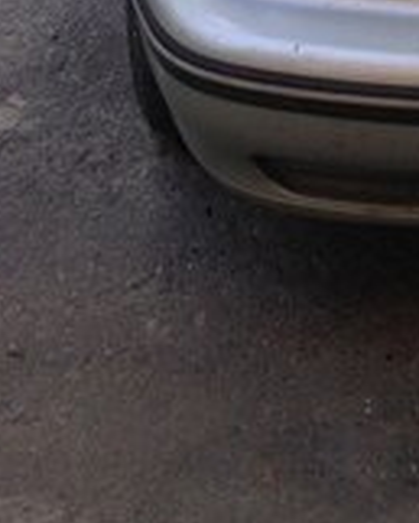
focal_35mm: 99
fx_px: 1533
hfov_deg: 14.7
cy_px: -146
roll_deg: -2.2
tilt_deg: -23.2
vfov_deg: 18.1
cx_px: 575
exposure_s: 1/129
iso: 50
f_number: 2.4
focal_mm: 4.12
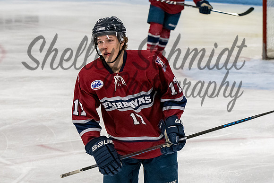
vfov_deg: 7.4
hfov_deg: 11.0
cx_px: 119
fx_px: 1420
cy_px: 90
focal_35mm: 187
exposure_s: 1/800
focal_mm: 90
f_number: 4
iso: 4500
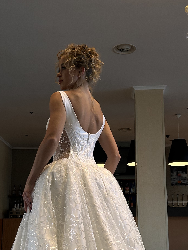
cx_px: 85
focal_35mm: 57
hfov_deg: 25.6
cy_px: 173
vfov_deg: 33.4
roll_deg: +0.6
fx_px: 413
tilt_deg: +9.3
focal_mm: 5.7
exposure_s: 1/100
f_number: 1.5
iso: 100
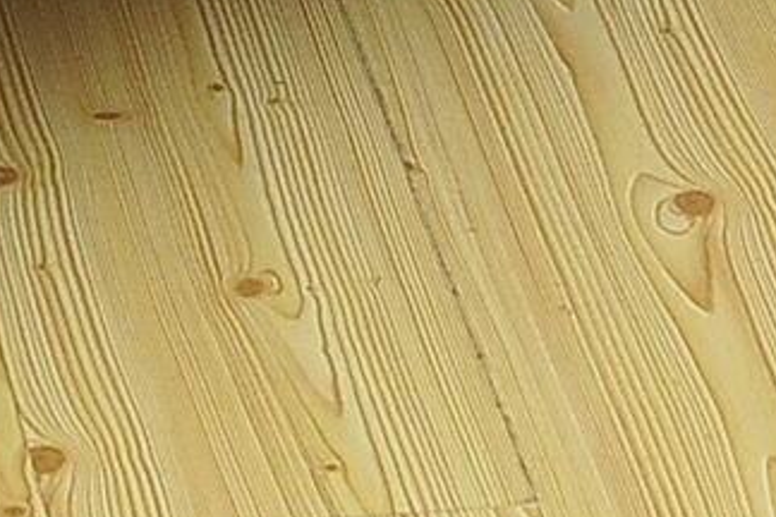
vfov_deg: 4.3
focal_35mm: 311
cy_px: -907
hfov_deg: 6.6
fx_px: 6702
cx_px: 309
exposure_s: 1/200
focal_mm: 35
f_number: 6.3
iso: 400
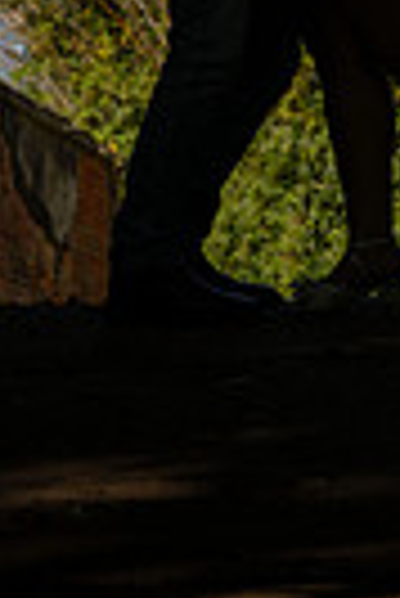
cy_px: -310
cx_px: 270
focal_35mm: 389
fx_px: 6466
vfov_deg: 5.2
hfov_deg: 3.5
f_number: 10
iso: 100
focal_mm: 115
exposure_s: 1/125
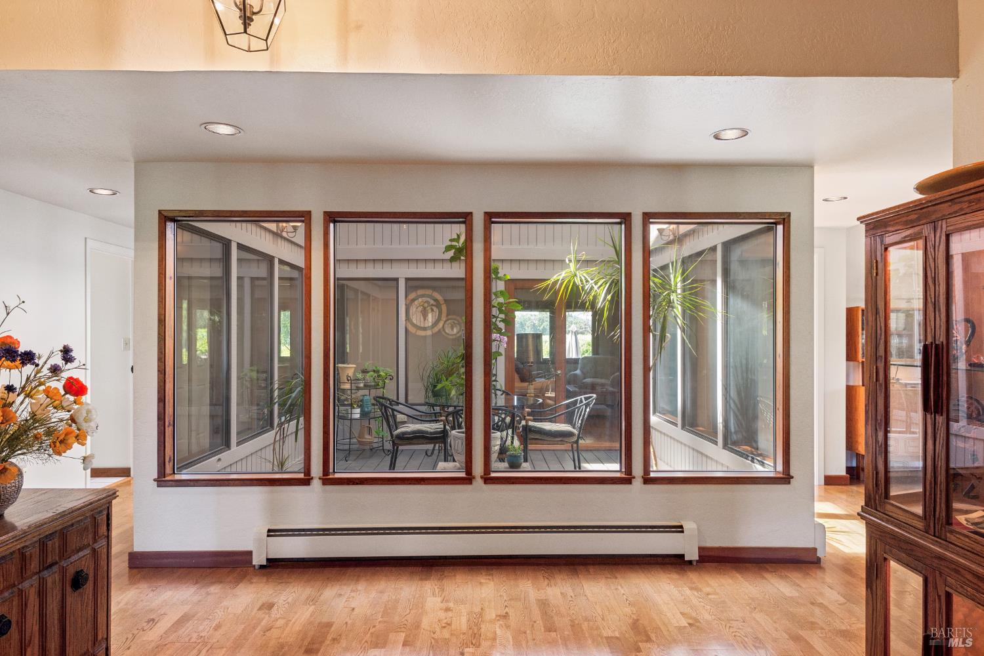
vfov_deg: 57.2
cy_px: 328
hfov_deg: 78.6
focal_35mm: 22
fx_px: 601
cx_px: 492
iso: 320
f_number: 10
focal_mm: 22
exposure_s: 1/13
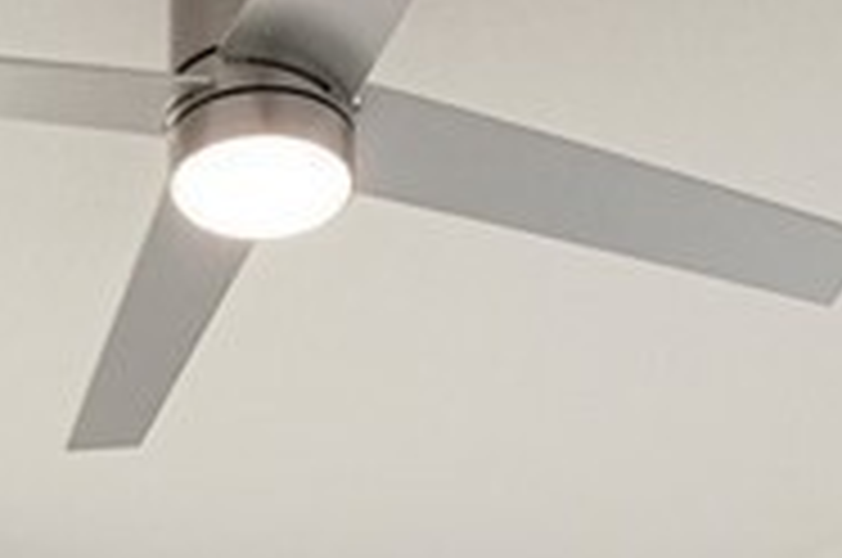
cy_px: 1402
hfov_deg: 21.7
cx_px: 198
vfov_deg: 11.6
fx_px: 2171
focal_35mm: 93
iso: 400
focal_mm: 16
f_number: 8
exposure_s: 1/100
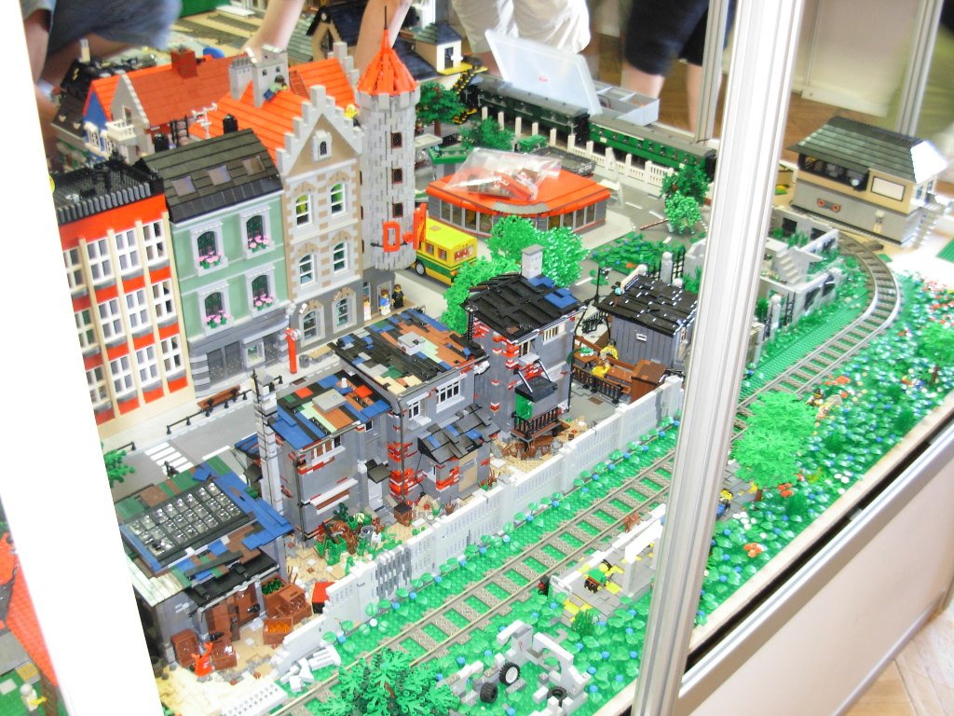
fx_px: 1047
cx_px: 477
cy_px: 358
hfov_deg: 49.0
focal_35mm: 38
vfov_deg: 37.7
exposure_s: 1/7.1
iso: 200
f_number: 2.9
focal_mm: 6.3
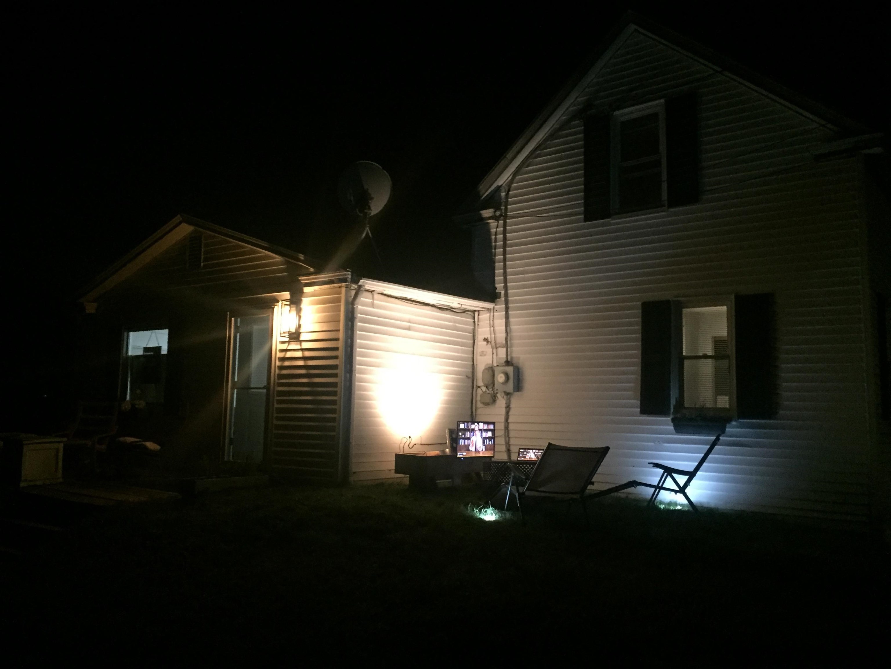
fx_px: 746
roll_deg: -2.2
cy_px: 334
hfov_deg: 61.7
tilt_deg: +4.7
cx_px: 446
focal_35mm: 29
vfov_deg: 48.2
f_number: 2.2
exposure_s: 1/15
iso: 400
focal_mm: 4.15
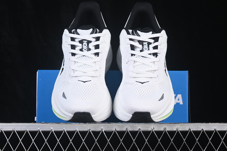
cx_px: 114
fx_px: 473
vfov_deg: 18.2
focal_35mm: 75
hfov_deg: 27.0
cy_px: 76
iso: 160
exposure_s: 1/80
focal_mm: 50
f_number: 8
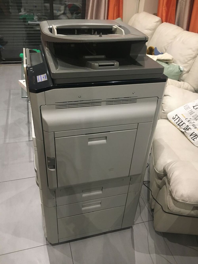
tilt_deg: -34.1
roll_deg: -1.9
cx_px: 99
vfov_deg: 61.7
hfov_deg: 48.2
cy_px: 132
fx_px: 221
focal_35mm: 29
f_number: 2.2
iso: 160
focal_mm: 4.15
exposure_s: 1/33
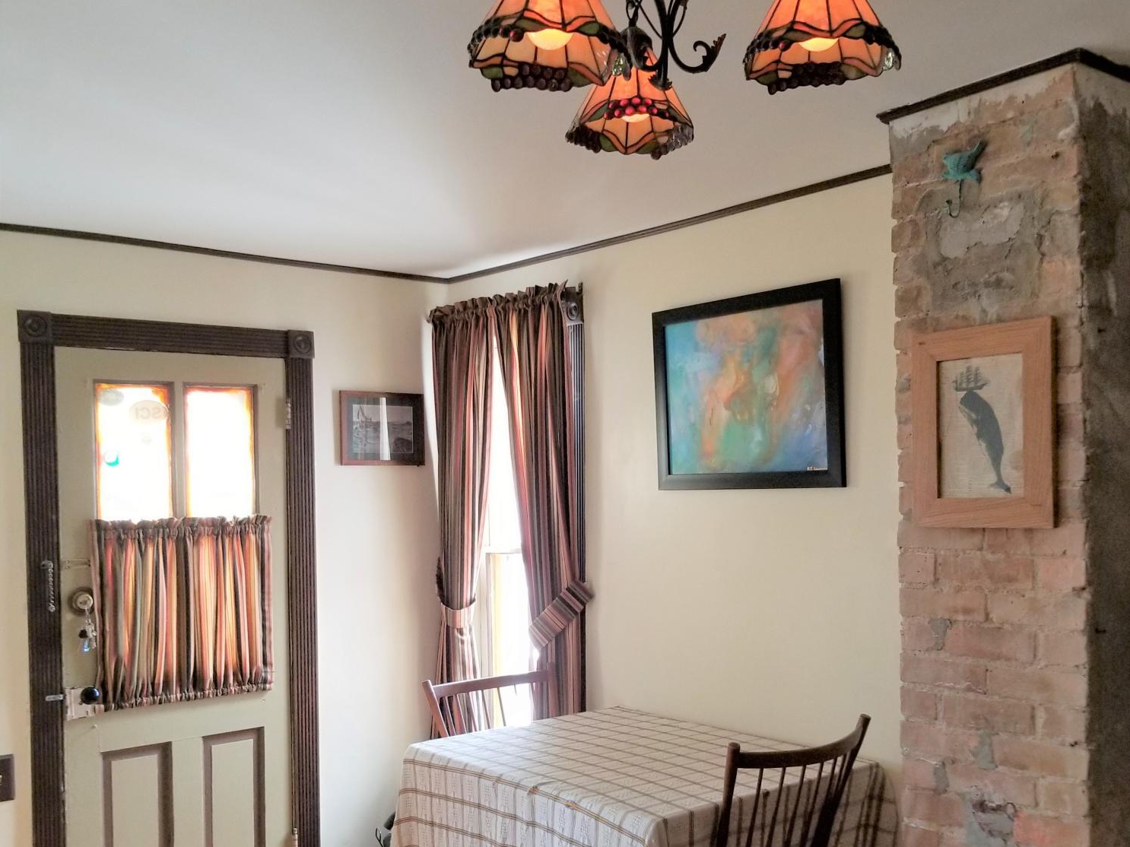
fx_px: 1142
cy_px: 535
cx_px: 569
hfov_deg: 52.6
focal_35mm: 35
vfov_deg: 40.4
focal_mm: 4.25
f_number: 1.7
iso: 200
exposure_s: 1/30
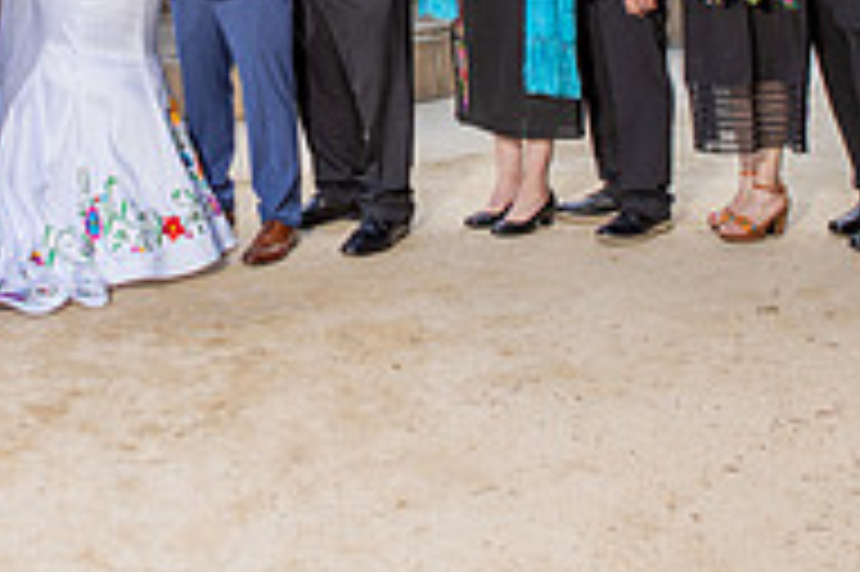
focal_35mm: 73
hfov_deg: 27.1
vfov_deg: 17.2
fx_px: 1742
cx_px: 162
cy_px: -227
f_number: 4.5
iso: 100
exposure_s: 1/200
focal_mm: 24
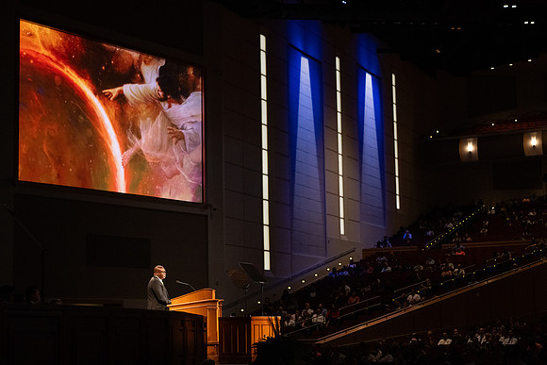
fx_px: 1089
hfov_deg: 28.2
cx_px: 274
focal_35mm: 72
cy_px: 182
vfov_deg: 19.0
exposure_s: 1/320
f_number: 2.8
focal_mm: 70
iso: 5000
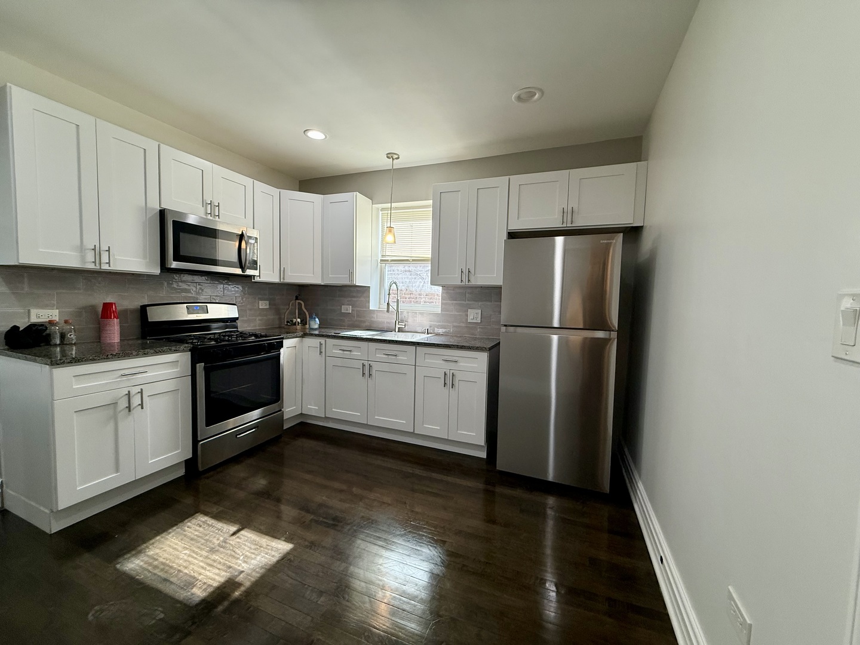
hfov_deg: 102.1
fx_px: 348
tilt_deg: -1.9
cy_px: 322
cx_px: 430
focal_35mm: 14
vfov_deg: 85.7
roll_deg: -2.3
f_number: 2.2
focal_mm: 2.22
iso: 200
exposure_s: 1/120
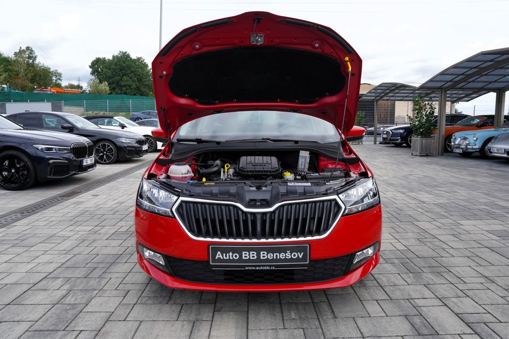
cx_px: 254
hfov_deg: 71.5
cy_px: 170
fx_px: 353
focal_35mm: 25
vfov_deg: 51.3
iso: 100
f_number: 7.1
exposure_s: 1/200
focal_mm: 25
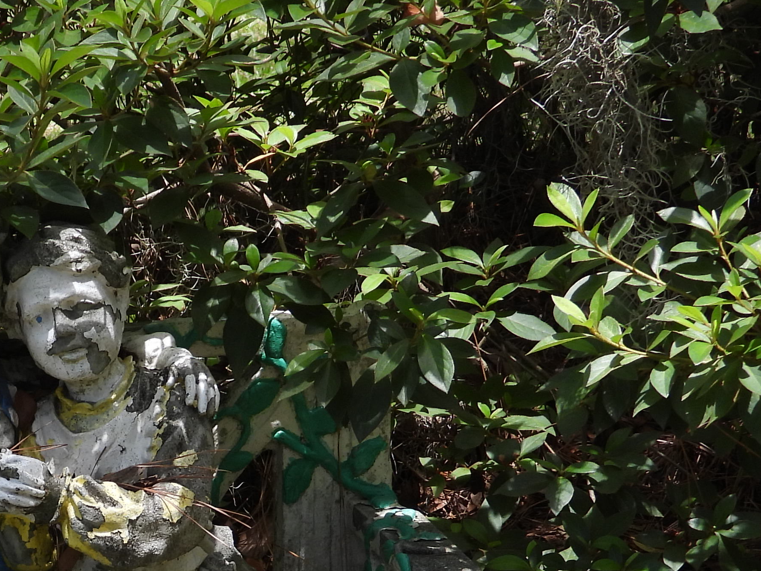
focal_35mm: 271
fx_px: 5958
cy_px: 653
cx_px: -39
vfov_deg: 5.5
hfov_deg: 7.3
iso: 100
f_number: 4
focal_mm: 18.9
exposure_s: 1/250
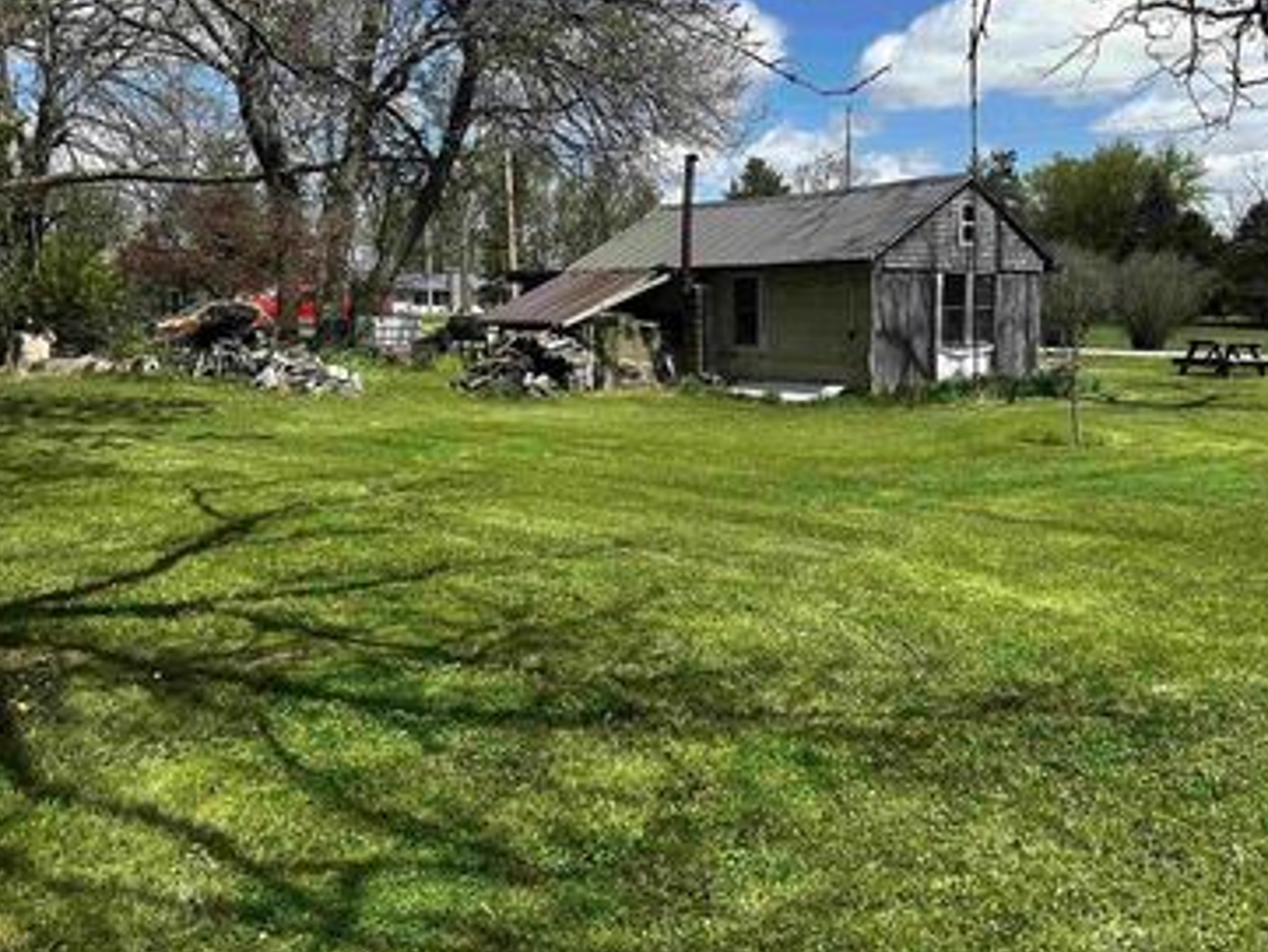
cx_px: 738
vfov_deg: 39.7
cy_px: 497
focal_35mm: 36
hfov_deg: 51.1
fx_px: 1319
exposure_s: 1/3257
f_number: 1.5
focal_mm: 5.7
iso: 50
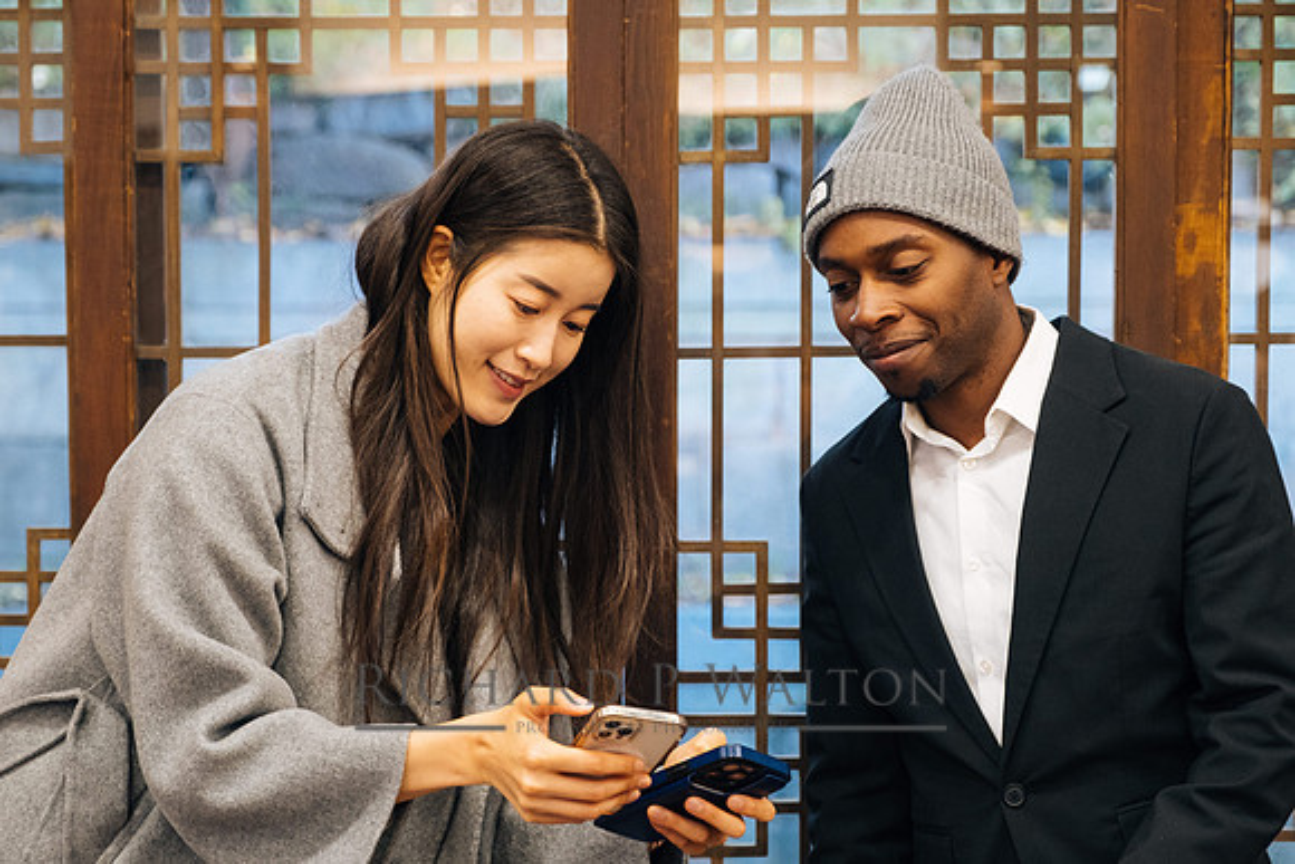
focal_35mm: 87
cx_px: 624
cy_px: 432
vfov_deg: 15.7
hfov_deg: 23.3
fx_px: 3140
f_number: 3.2
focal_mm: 55
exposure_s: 1/125
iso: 1600
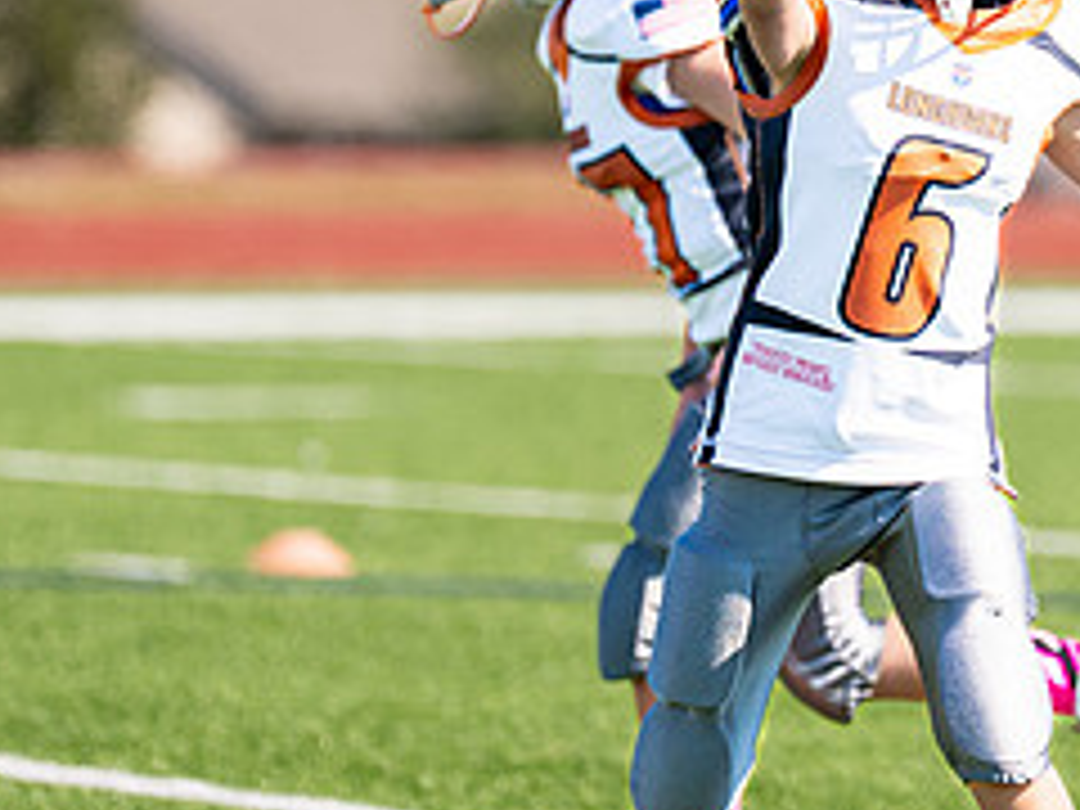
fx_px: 21122
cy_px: 171
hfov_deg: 2.9
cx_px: 871
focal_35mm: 677
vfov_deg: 2.2
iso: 100
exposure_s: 1/2000
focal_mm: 200
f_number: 2.8
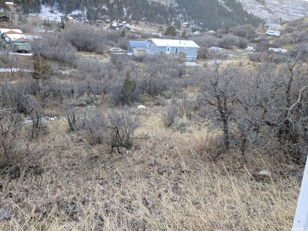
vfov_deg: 53.1
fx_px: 231
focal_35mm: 26
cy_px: 116
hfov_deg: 67.3
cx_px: 154
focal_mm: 4.67
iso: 120
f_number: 2
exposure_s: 1/120
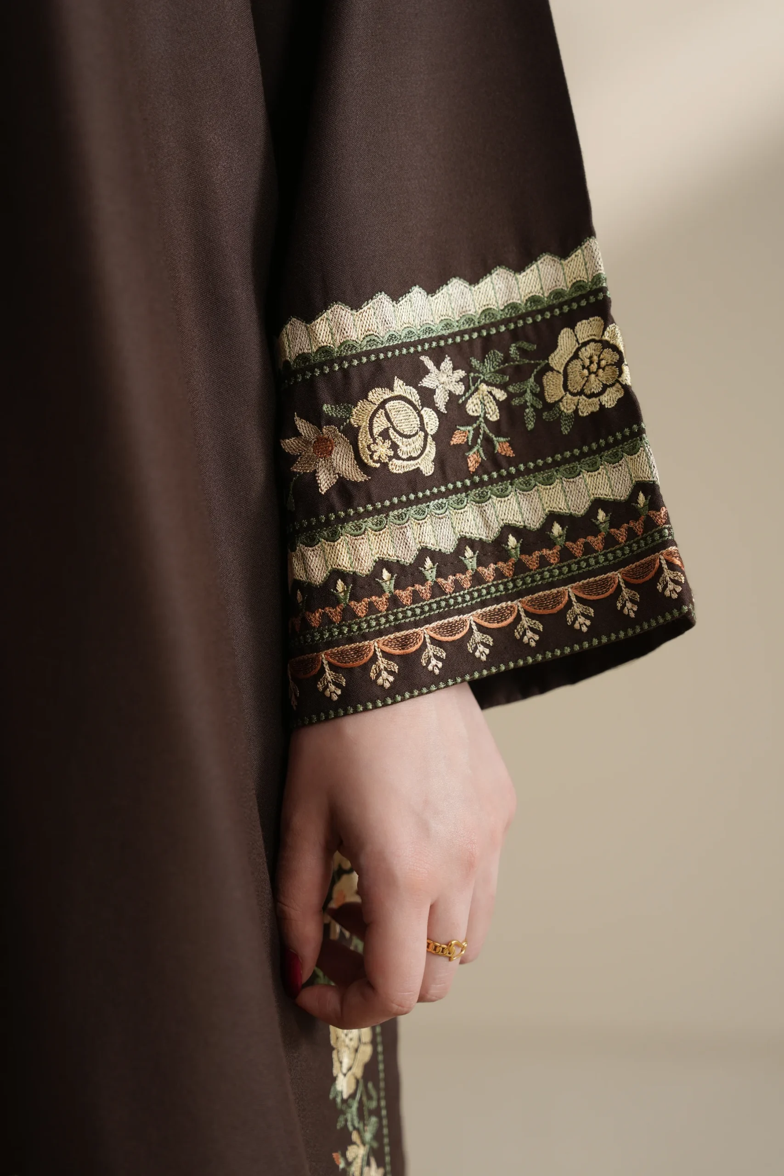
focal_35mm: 70
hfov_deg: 19.5
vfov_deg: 28.8
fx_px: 2286
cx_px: 392
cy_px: 588
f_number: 3.5
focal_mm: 70
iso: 500
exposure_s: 1/250
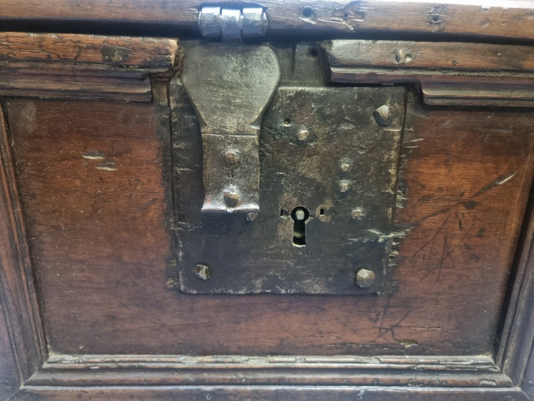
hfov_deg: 71.6
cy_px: 200
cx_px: 267
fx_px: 370
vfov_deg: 56.8
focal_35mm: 24
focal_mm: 6.7
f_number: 1.8
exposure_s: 1/24
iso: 1000
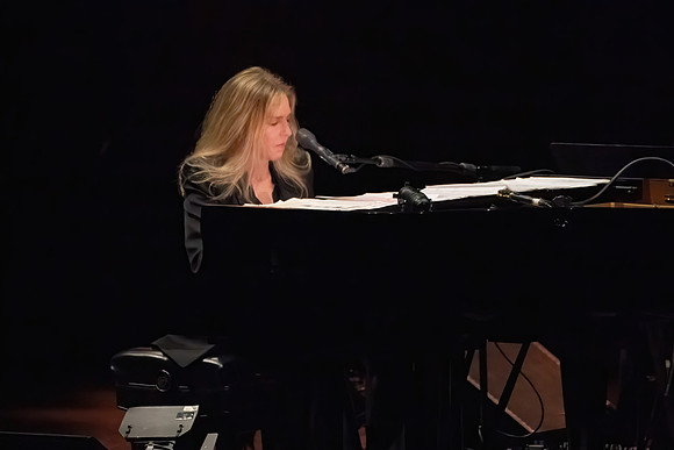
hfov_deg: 4.1
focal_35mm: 507
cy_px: 285
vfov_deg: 2.7
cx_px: 427
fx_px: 9491
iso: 25600
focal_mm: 400
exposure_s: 1/320
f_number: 8
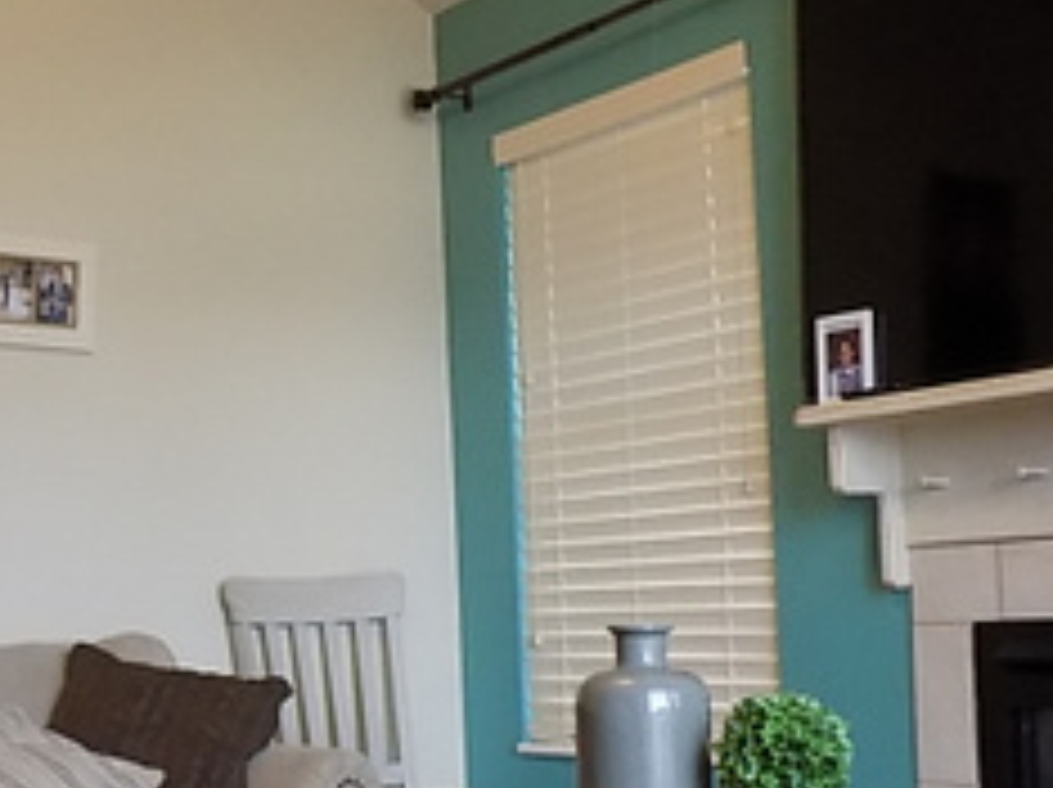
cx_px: 302
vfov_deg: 23.1
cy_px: 558
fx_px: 1914
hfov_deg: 30.4
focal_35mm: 63
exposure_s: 1/30
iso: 320
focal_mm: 4
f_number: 3.1
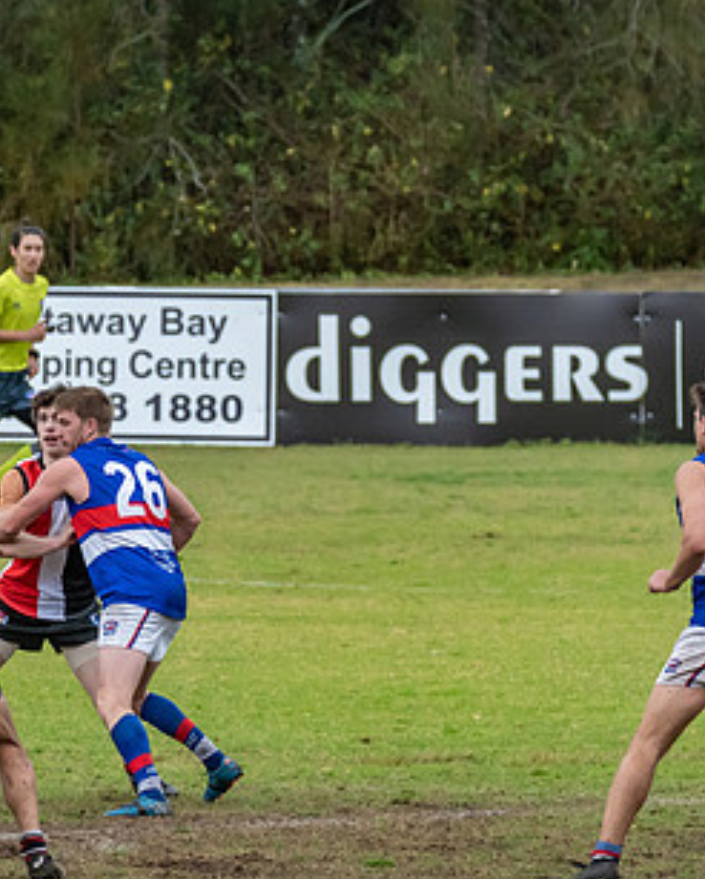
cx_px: 223
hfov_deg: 1.9
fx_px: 21730
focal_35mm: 834
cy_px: 437
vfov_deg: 2.3
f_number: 7.1
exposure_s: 1/3200
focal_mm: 260
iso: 1250
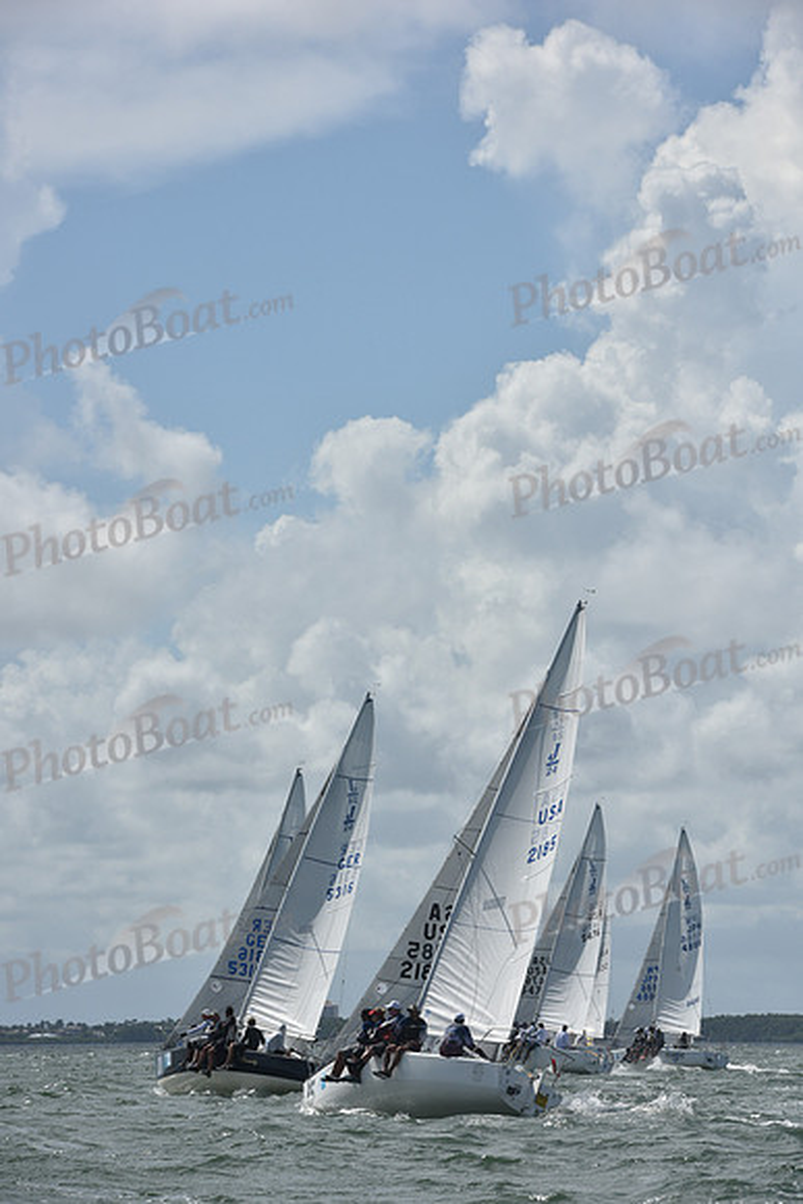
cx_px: 402
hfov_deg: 8.6
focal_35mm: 160
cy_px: 602
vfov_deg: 12.8
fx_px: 5350
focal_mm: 160
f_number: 10
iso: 250
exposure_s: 1/1600
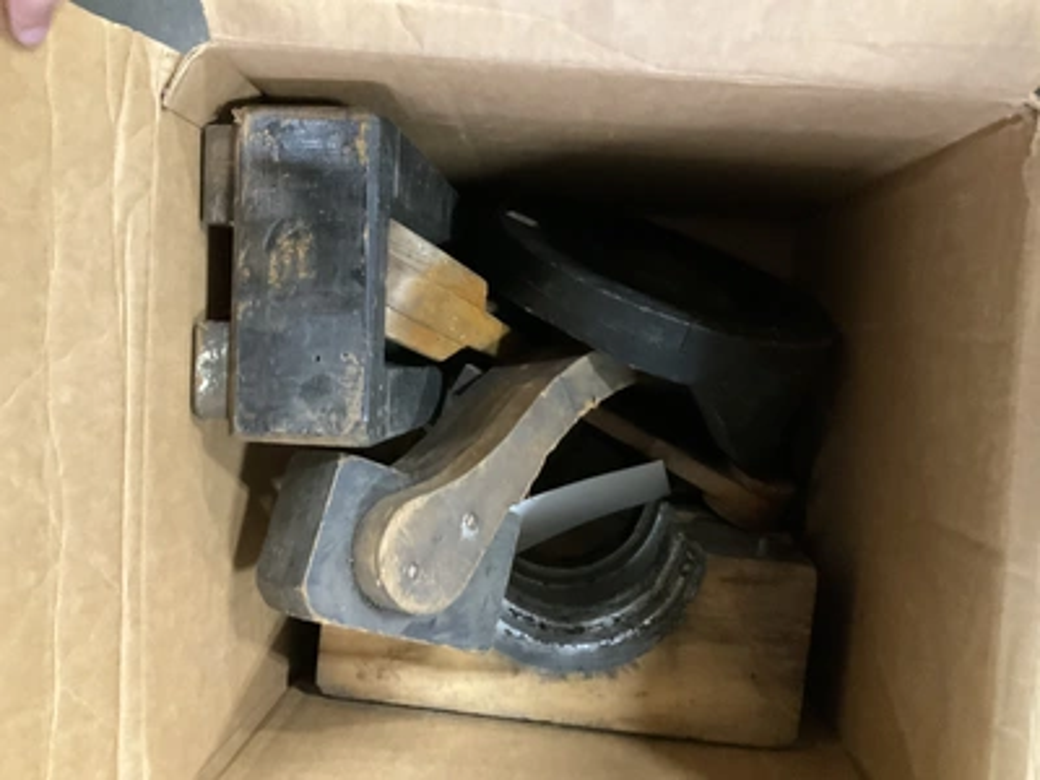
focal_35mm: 29
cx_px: 520
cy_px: 390
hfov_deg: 61.7
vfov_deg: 48.2
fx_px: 871
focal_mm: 3
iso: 500
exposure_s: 1/24
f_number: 1.8
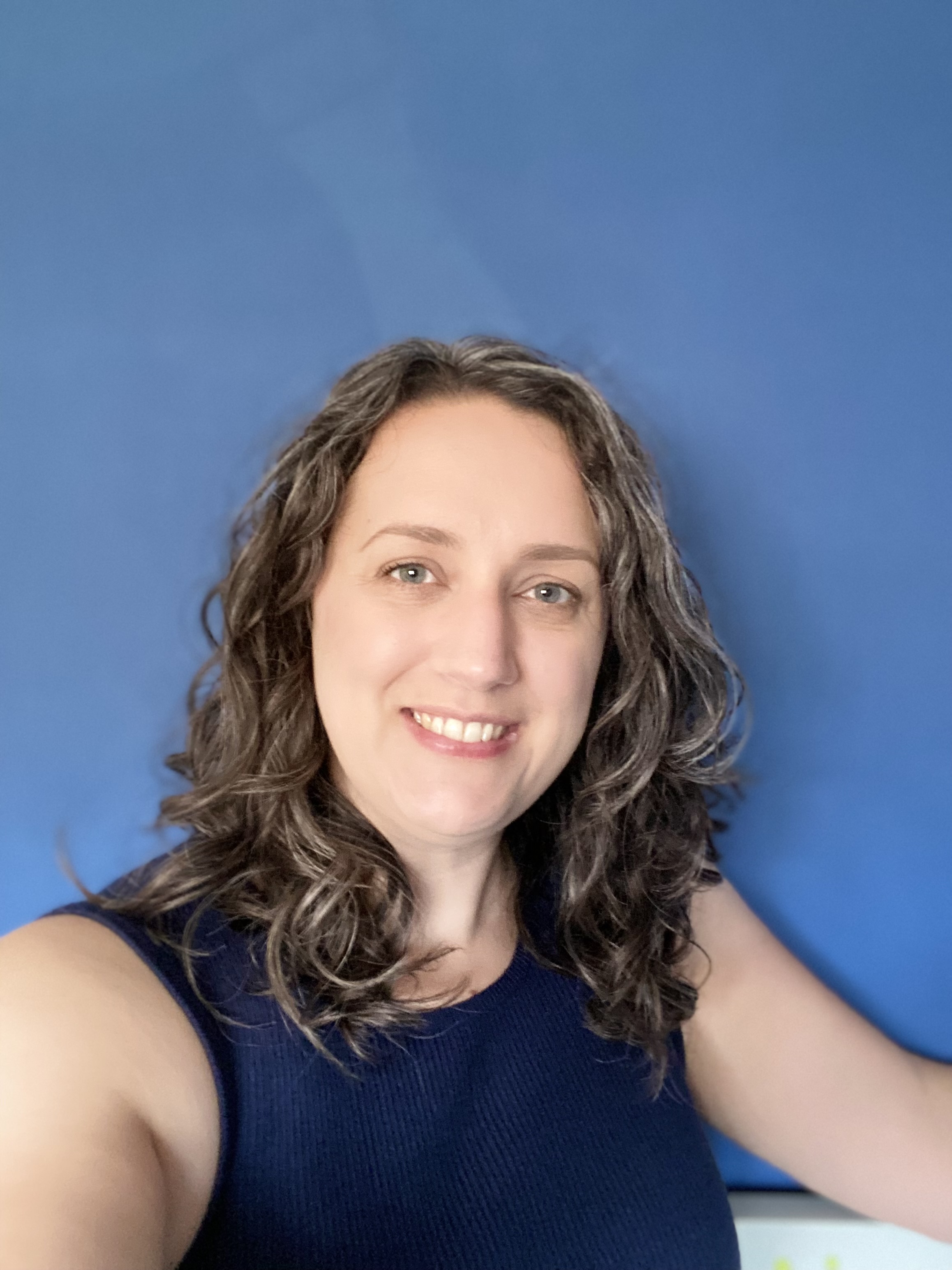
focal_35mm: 30
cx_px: 476
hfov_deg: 46.8
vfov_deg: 60.0
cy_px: 635
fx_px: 1100
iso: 400
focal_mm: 2.71
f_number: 2.2
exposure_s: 1/35
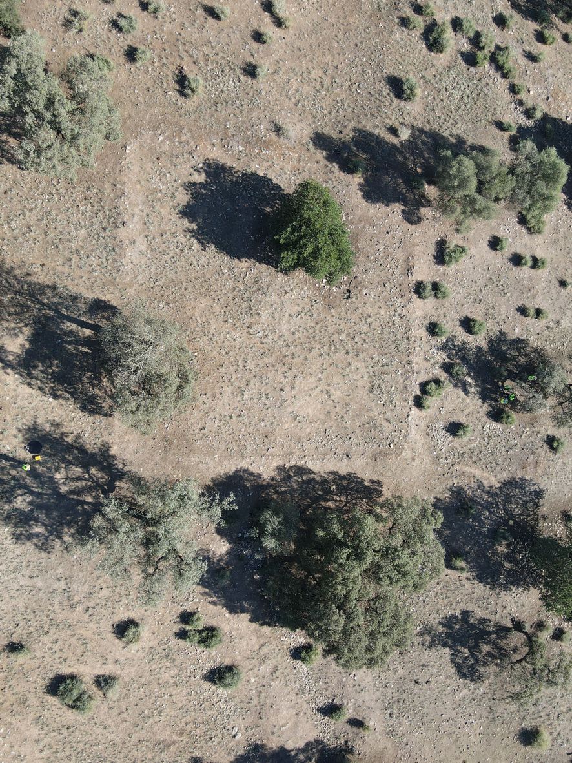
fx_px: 529
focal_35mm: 24
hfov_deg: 56.8
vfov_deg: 71.6
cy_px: 382
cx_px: 286
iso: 100
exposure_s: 1/240
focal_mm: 4.5
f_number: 2.8
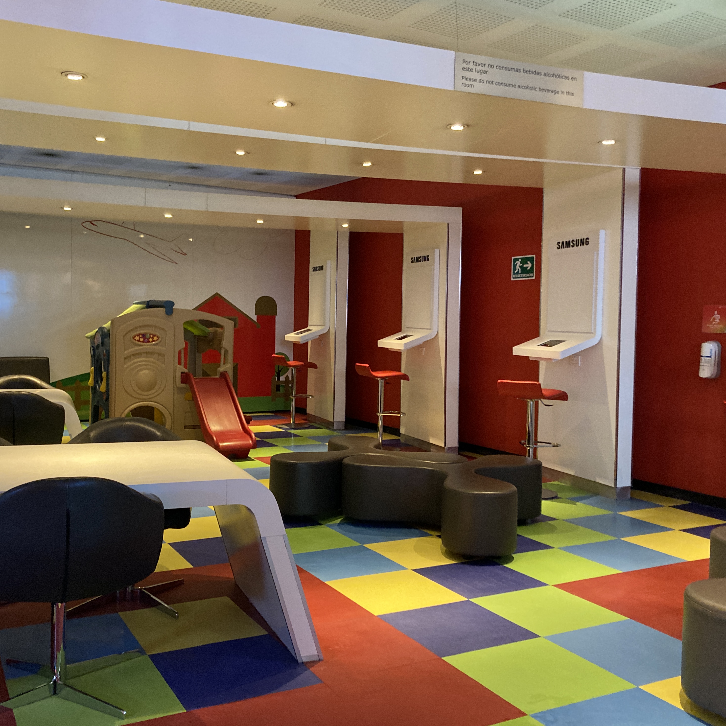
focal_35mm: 34
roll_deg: -1.7
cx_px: 336
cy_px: 363
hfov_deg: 48.4
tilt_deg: -2.2
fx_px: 807
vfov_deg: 48.5
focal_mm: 3.99
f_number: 1.8
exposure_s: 1/40
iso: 400
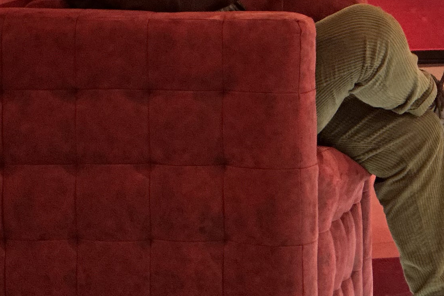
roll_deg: +1.3
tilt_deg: +0.1
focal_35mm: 291
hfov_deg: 7.0
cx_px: 457
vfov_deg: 4.7
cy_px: -162
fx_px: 3589
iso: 200
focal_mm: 9
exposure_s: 1/33
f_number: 2.8
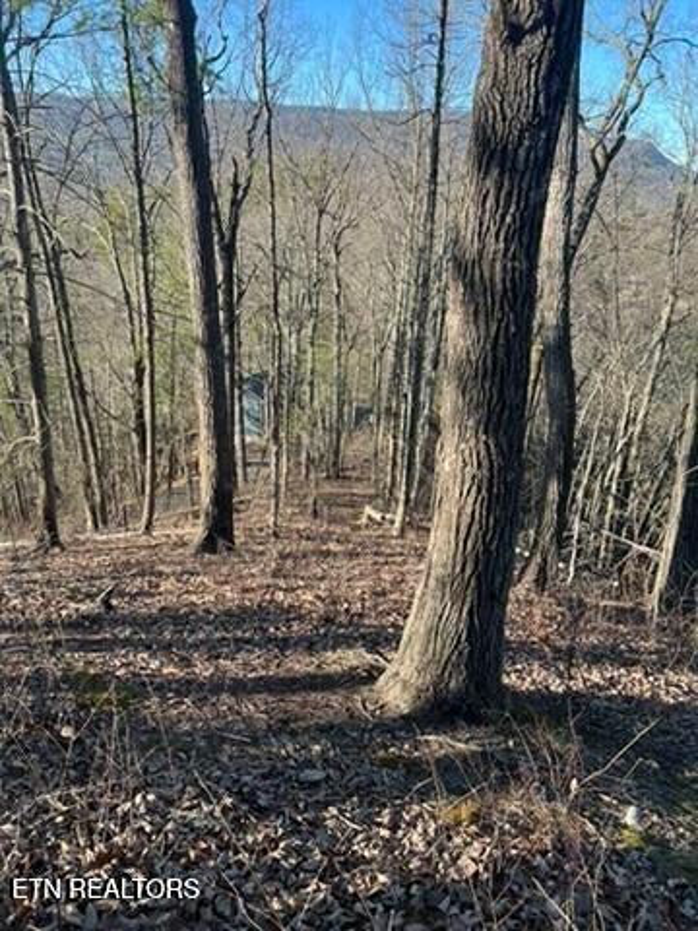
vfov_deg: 67.3
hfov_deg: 53.1
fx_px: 699
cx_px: 349
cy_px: 466
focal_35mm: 26
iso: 50
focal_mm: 5.7
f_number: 1.5
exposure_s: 1/696
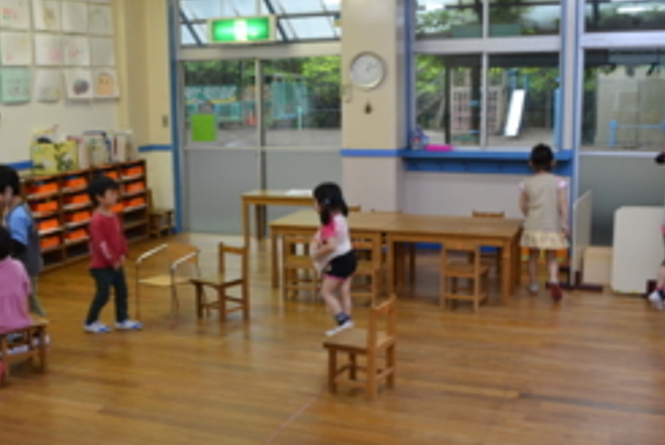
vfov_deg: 30.6
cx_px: 258
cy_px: 237
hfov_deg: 44.2
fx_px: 814
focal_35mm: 44
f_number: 4
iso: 400
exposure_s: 1/60
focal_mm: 18
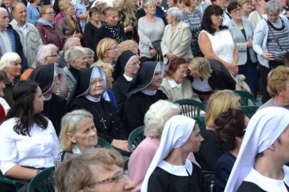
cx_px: 20
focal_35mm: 117
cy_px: 134
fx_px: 938
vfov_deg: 11.7
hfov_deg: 17.2
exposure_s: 1/125
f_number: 5.6
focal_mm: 30
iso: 100
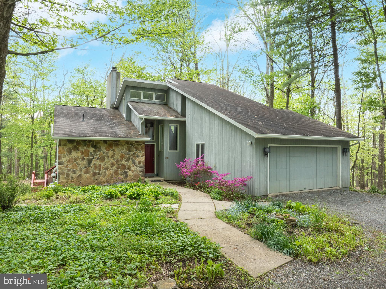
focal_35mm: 24
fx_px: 267
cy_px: 144
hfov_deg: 71.6
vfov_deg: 56.8
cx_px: 193
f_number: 7.1
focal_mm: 12.29
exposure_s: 1/60
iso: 200
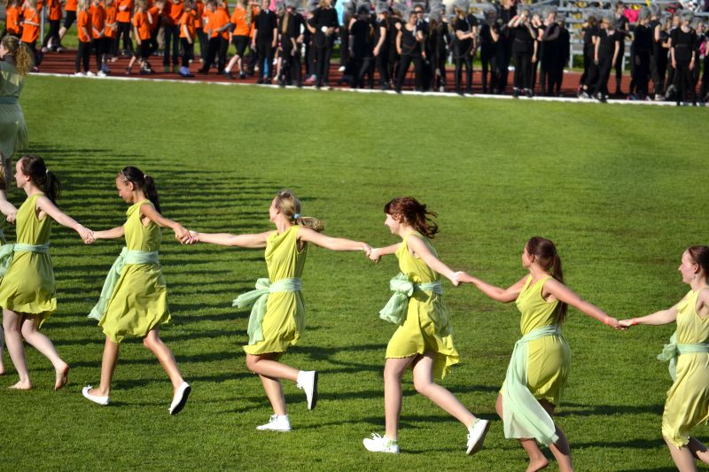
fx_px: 5907
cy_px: 236
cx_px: 354
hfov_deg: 6.9
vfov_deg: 4.6
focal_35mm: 300
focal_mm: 200
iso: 400
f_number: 6.3
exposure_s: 1/1600
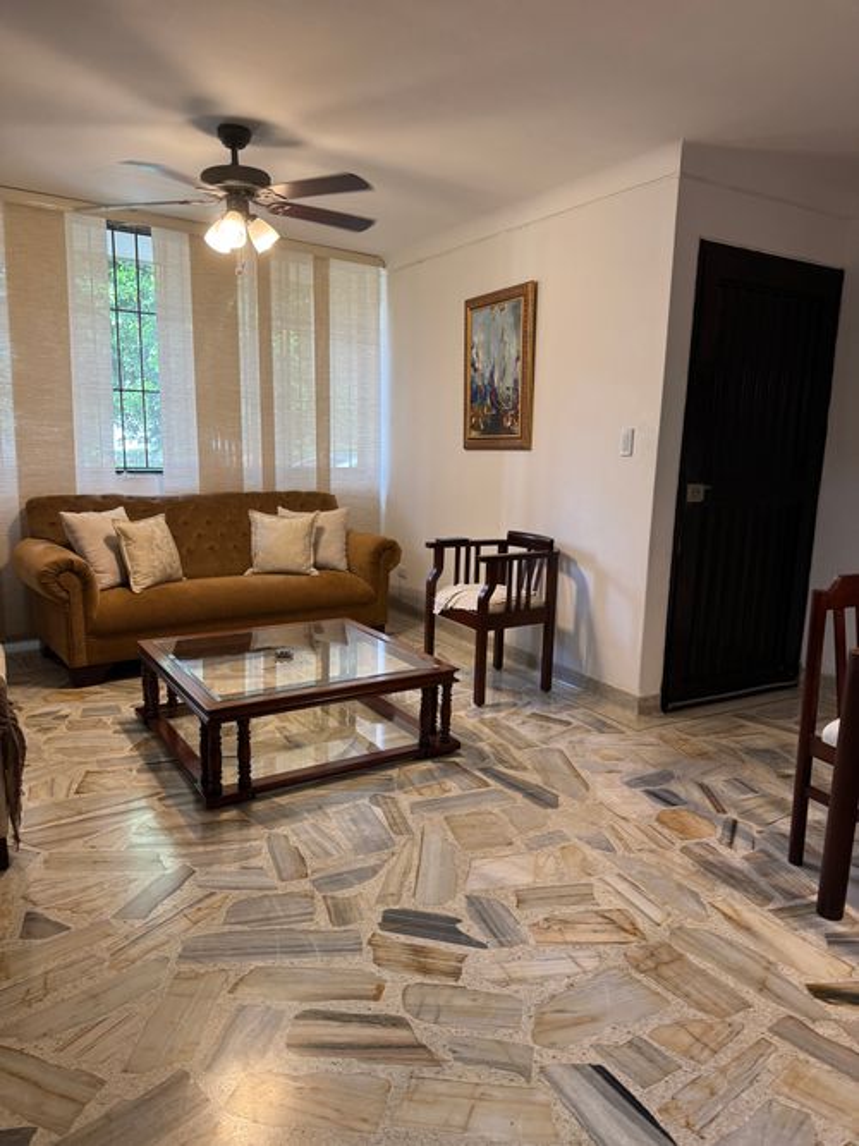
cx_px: 430
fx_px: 794
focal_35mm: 24
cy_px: 573
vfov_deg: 71.6
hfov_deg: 56.8
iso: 100
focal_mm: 6.76
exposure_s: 1/60
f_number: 1.78
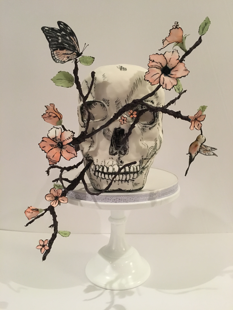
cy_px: 155
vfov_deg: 61.7
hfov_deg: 48.2
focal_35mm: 29
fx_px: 260
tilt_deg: -8.0
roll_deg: -0.4
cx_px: 116
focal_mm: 4.15
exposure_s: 1/30
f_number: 2.2
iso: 200
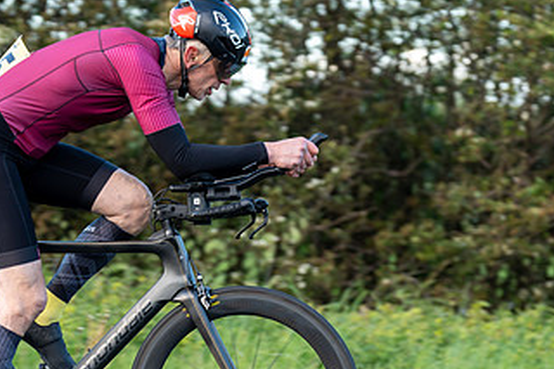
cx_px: 92
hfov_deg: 10.0
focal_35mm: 205
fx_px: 3153
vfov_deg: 6.7
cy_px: 249
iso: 800
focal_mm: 113
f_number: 3.2
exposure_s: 1/640
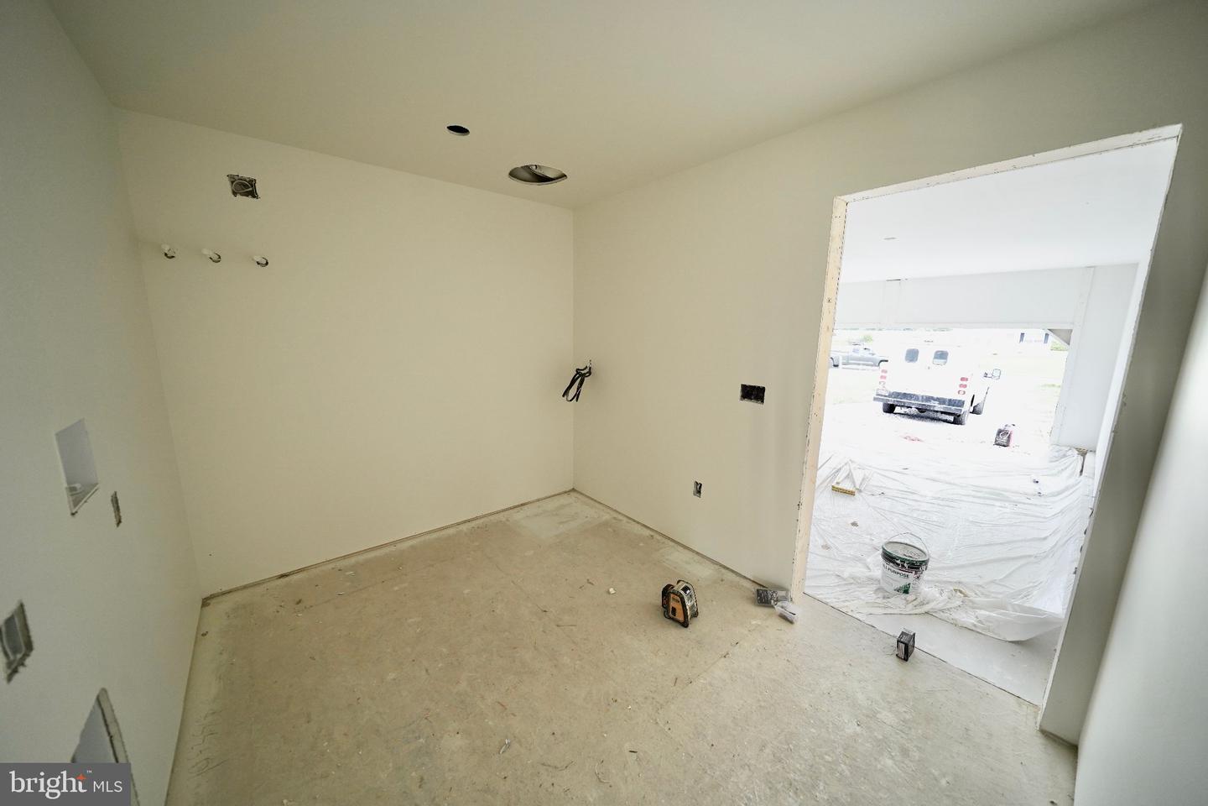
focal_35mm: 12
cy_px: 403
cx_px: 604
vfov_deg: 90.0
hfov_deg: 112.6
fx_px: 403
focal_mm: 12
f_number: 4
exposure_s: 1/160
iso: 320
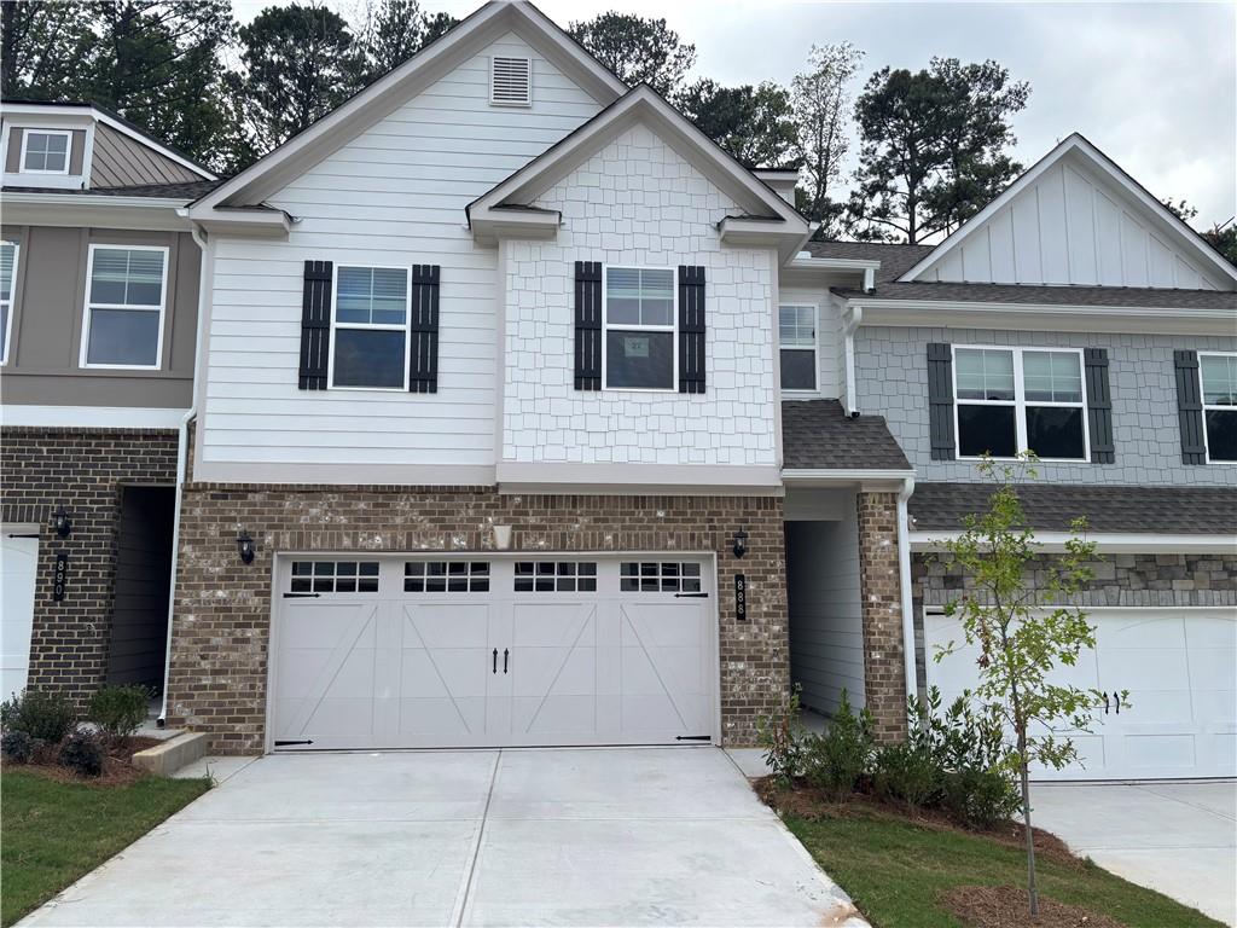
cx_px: 618
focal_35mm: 26
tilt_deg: +8.3
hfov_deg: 67.3
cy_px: 464
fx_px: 929
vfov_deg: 53.1
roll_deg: +0.0
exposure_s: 1/1381
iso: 50
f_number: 1.6
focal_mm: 5.96
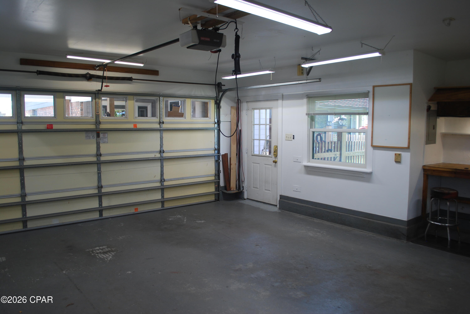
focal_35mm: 27
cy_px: 157
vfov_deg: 48.0
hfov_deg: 67.3
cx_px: 235
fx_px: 353
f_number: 3.5
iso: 200
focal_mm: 18
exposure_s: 1/50
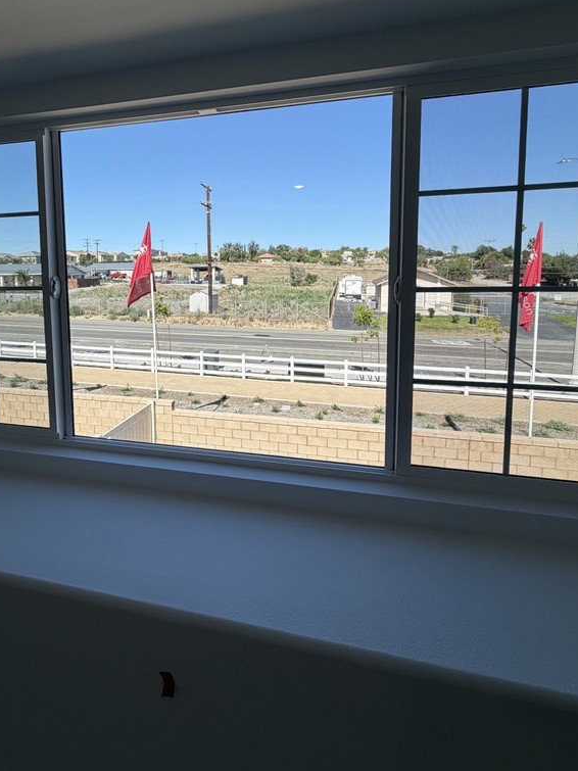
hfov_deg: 68.0
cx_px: 233
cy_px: 317
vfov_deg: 83.8
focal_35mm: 19
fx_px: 423
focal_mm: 2.22
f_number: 2.2
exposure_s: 1/709
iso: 40
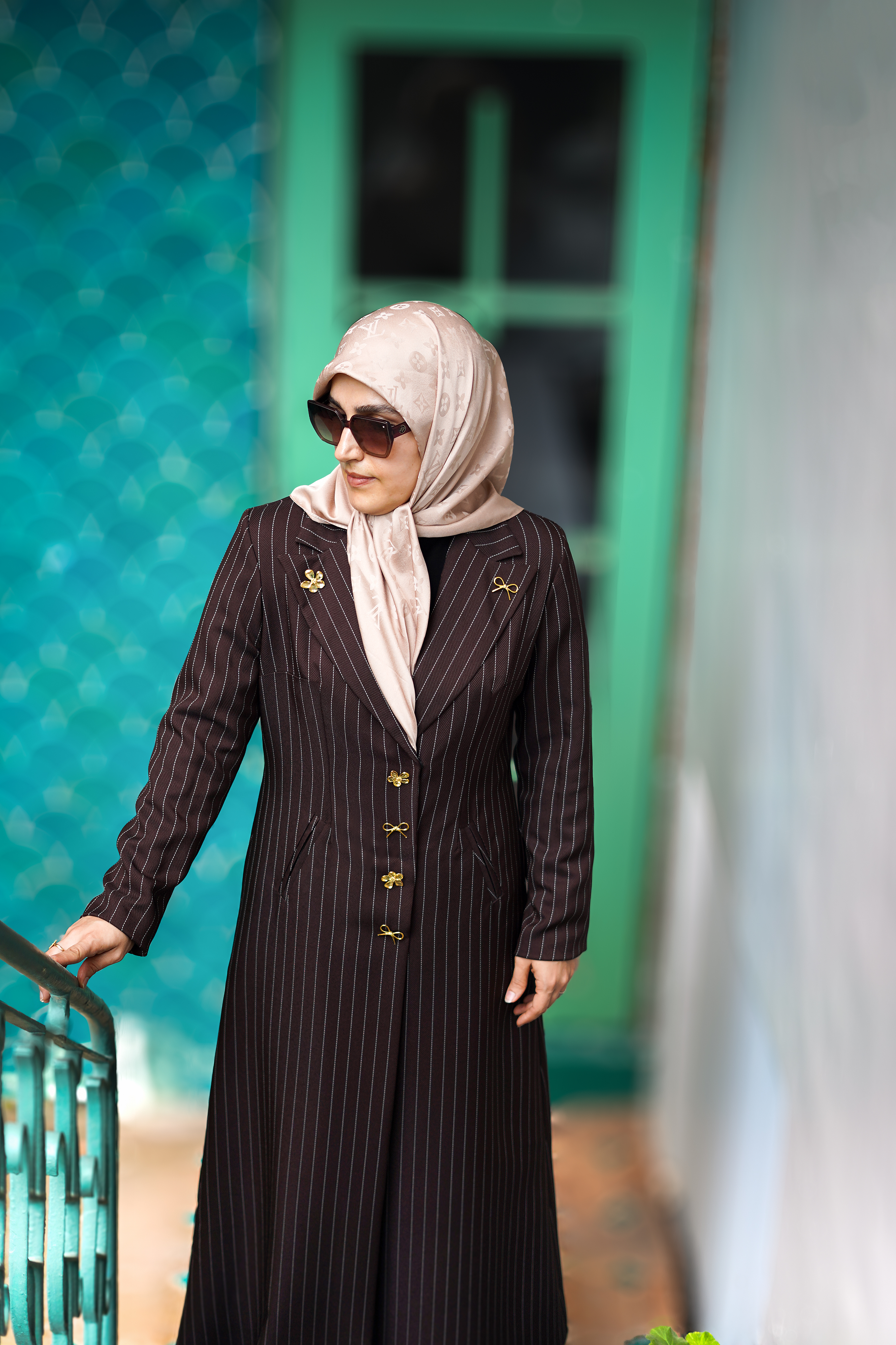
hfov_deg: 23.8
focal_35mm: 57
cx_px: 422
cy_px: 764
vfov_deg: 35.0
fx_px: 2128
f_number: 1.8
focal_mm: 50
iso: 200
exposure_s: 1/800
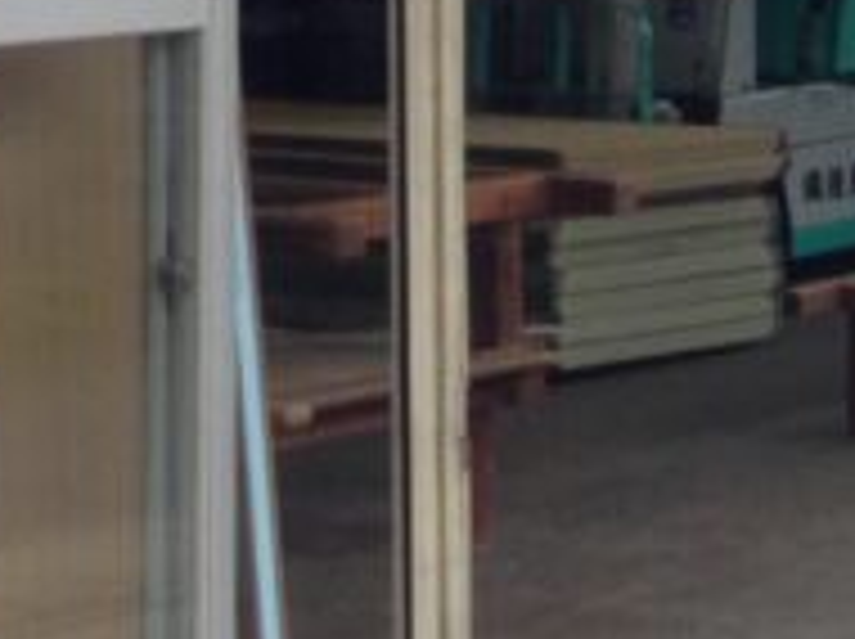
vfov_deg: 8.2
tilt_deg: -1.4
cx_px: 1228
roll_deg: -0.2
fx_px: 4391
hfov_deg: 10.8
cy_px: -212
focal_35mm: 178
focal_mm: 4.12
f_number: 2.4
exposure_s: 1/190
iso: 50
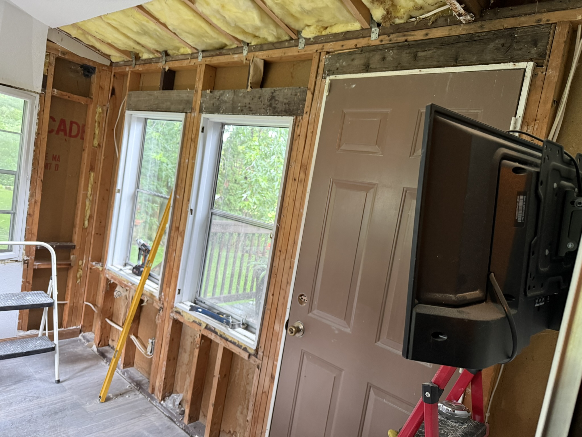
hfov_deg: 71.6
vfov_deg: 56.8
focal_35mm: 24
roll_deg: -10.0
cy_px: 218
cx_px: 291
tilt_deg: -5.6
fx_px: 404
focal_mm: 6.76
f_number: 1.78
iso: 400
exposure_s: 1/60
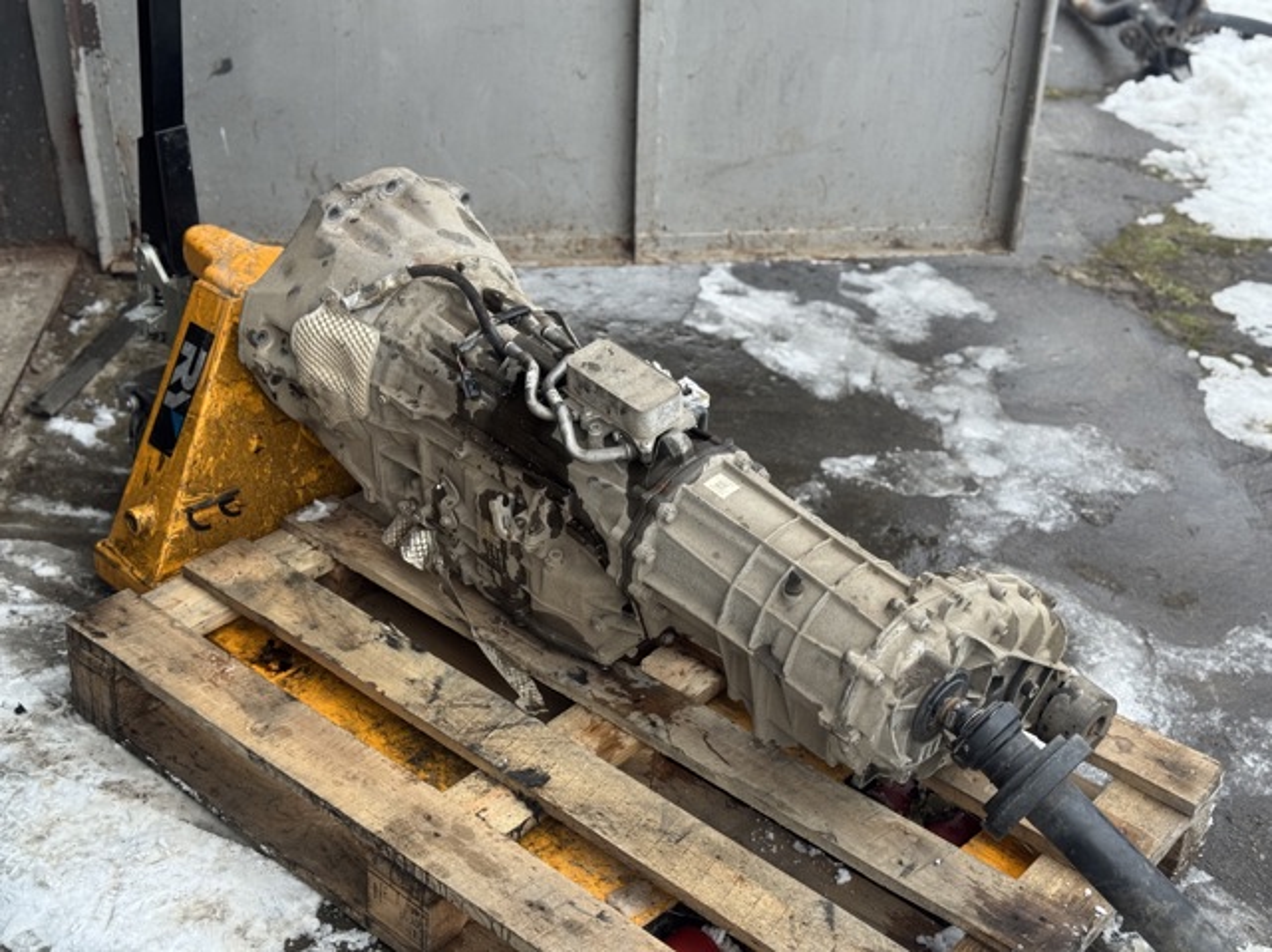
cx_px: 636
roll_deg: -0.8
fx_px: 1762
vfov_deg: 30.2
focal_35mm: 48
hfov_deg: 39.7
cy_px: 476
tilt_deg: -29.3
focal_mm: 6.76
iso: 100
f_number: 1.78
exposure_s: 1/108
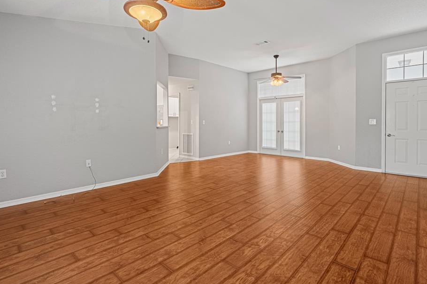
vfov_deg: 67.3
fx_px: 213
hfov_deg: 90.0
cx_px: 214
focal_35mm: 18
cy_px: 132
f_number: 8
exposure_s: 1/160
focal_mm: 16
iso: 400
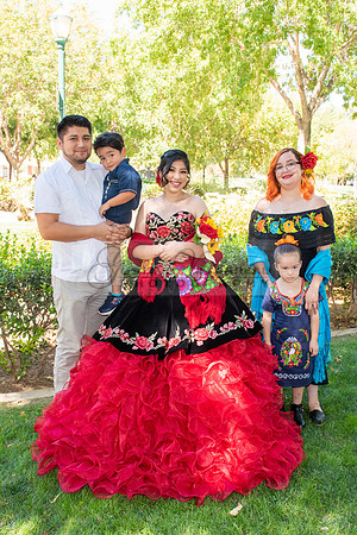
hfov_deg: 36.9
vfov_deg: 53.2
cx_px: 178
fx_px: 535
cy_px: 268
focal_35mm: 36
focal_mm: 24
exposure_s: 1/200
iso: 500
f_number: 6.3
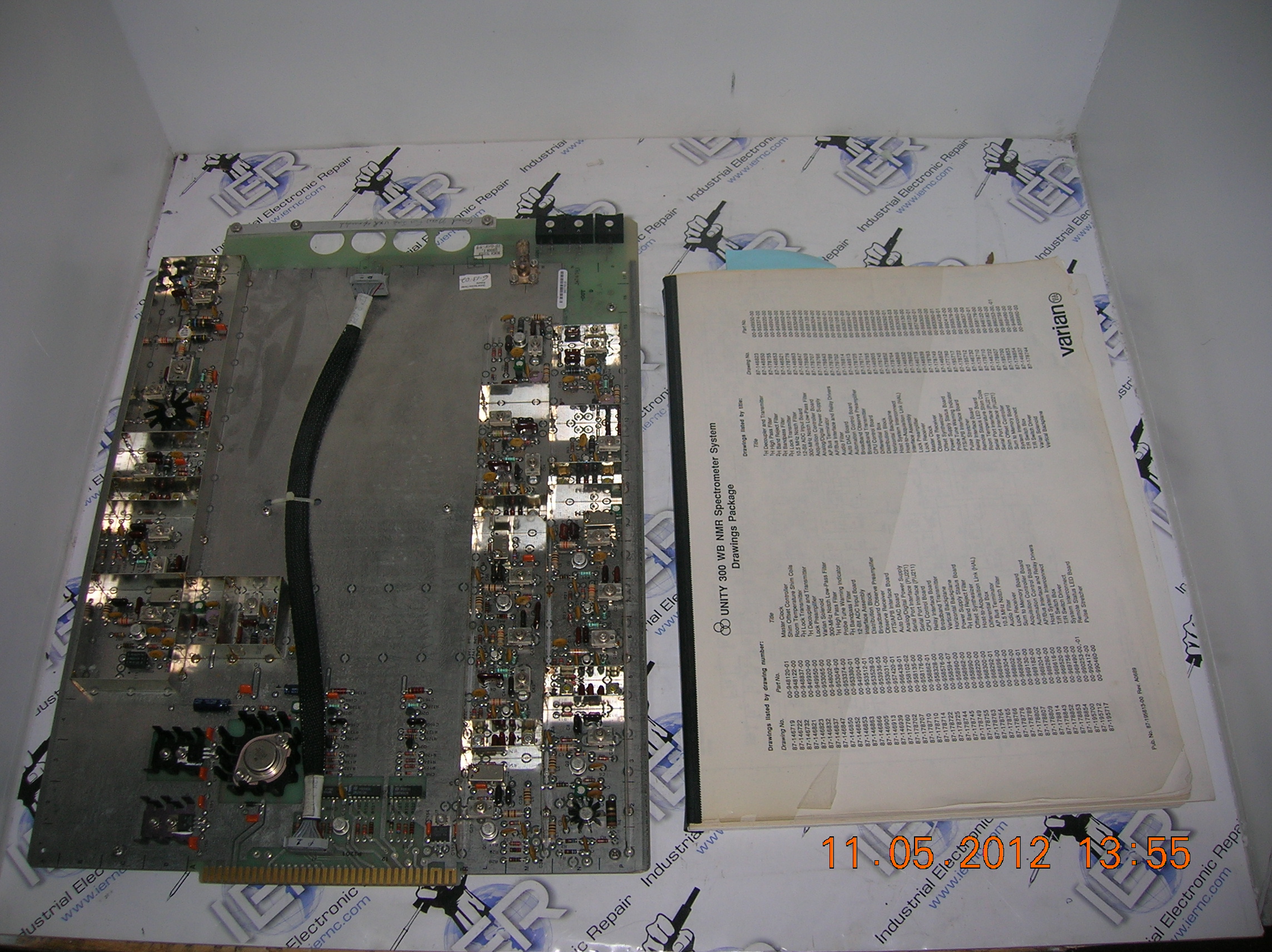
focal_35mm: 34
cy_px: 476
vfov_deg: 41.7
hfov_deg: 54.0
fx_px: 1248
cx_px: 636
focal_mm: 5.7
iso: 50
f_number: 2.9
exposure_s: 1/60.1
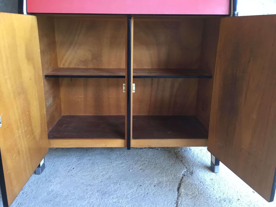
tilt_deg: -16.0
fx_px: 247
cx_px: 138
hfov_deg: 58.4
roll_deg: -0.2
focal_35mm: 31
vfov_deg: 45.4
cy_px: 104
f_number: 2.4
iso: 100
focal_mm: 3.3
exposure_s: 1/33
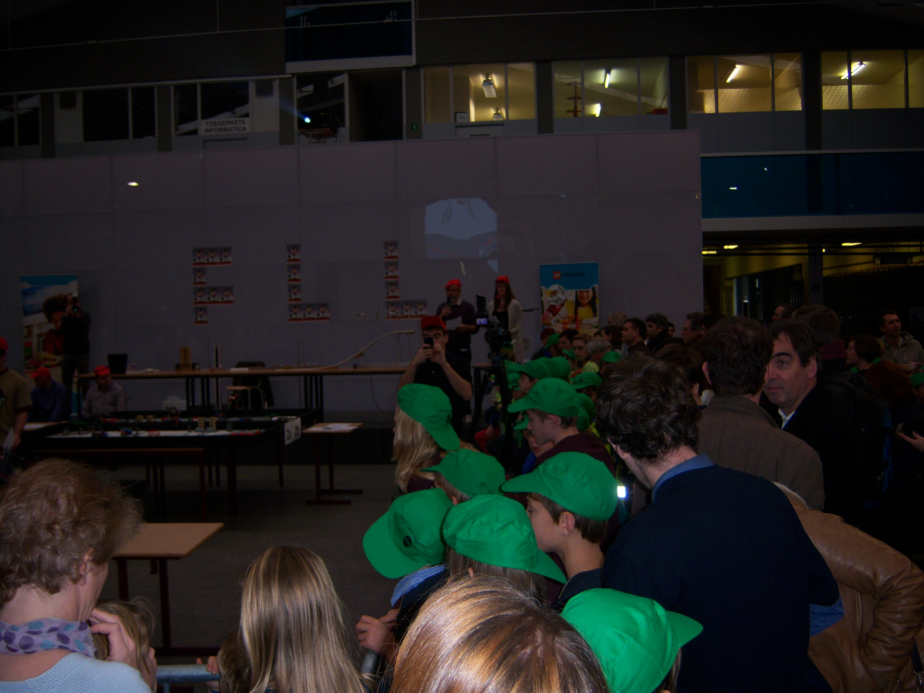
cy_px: 346
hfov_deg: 51.4
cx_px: 462
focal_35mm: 36
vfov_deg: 39.7
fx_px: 961
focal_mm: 7.5
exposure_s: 1/60
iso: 80
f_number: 2.8
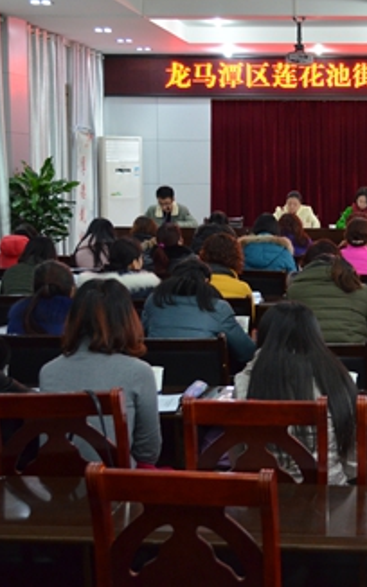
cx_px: 385
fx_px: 897
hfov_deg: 22.1
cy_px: 295
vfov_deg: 36.3
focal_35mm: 56
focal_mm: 24
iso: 1600
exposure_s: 1/50
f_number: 4
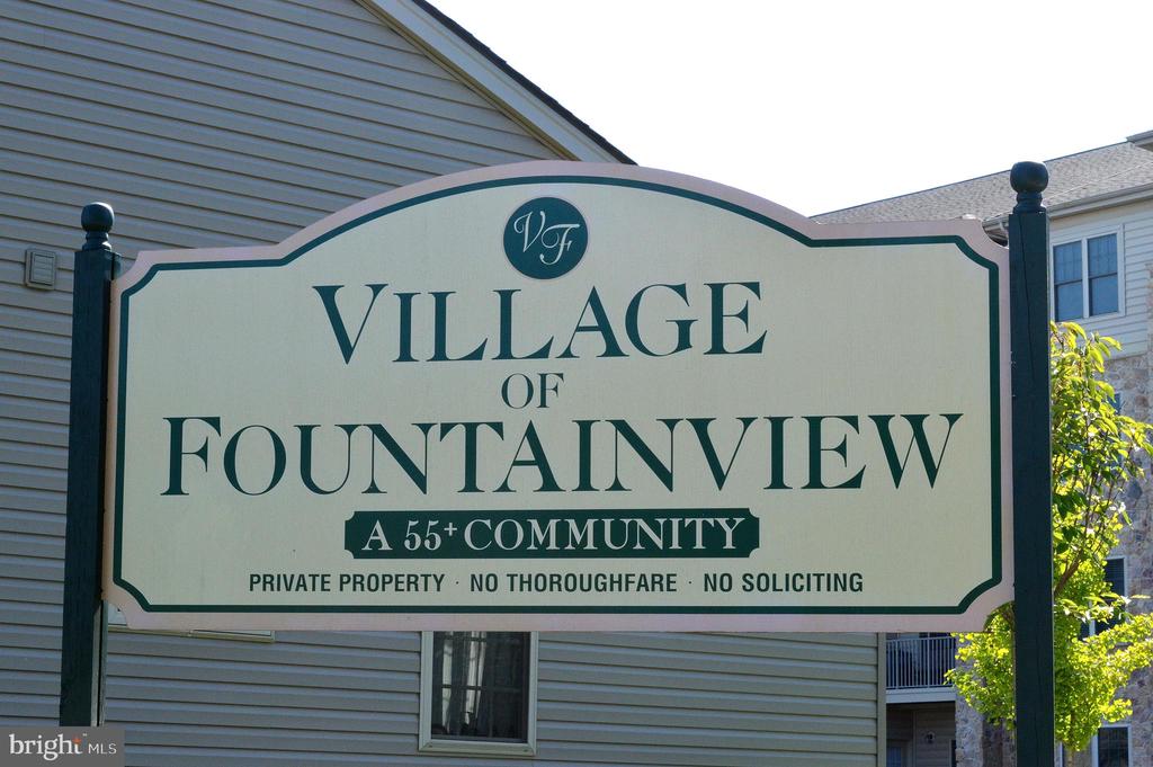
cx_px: 576
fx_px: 2640
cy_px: 384
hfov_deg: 24.6
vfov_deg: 16.5
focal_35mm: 82
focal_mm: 55
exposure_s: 1/125
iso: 800
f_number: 29
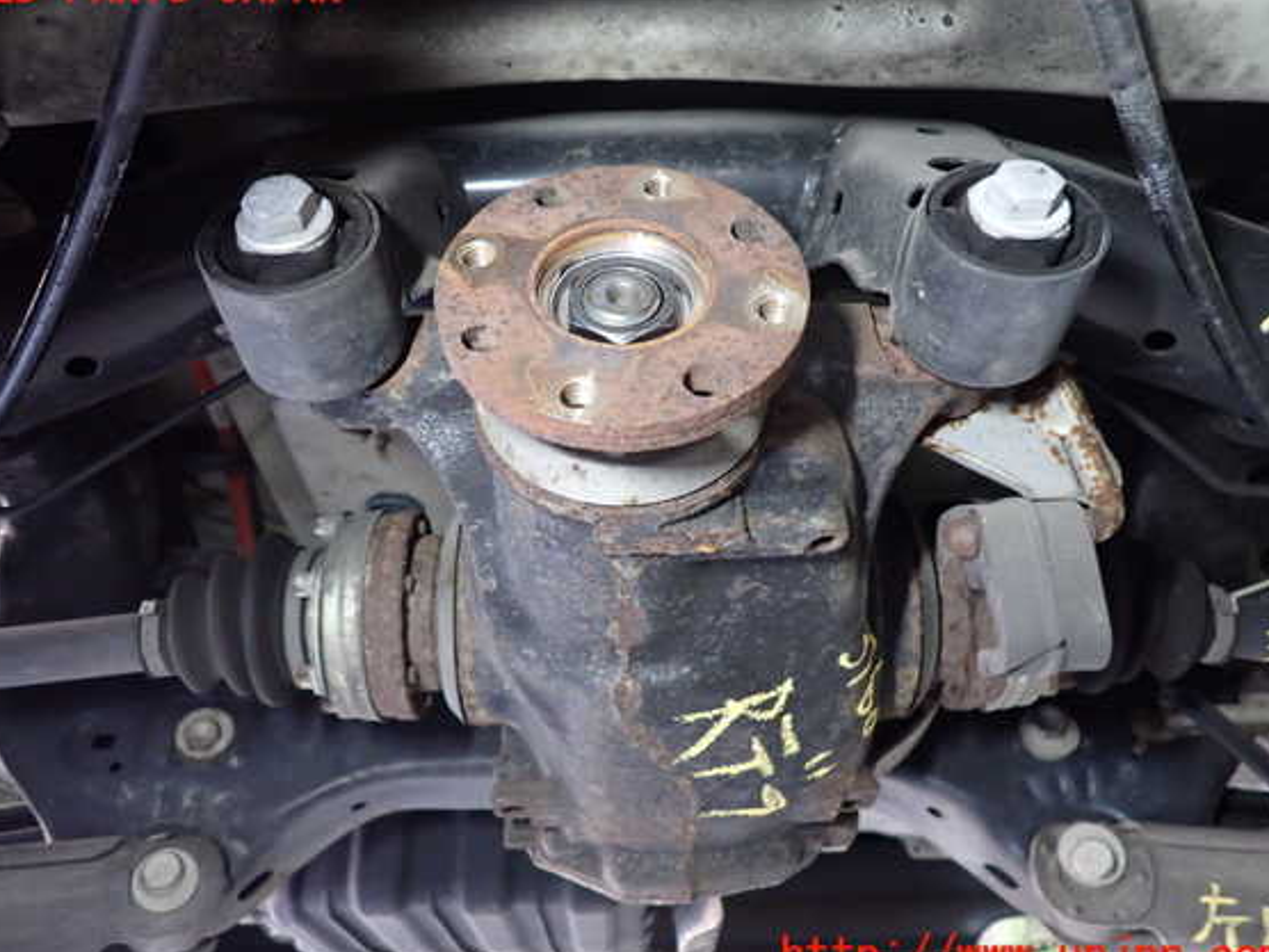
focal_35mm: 27
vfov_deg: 51.4
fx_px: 990
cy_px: 473
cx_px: 612
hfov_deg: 65.3
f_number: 2
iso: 640
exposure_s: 1/30
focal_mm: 4.5
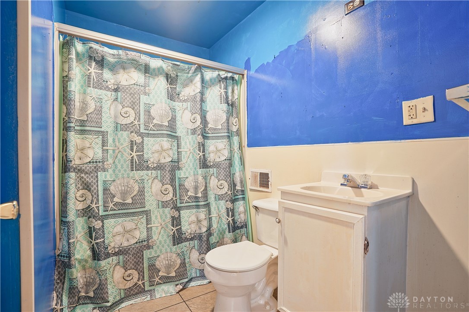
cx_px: 234
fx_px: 221
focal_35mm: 17
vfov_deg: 70.4
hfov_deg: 93.3
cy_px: 156
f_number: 7.1
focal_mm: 17
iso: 400
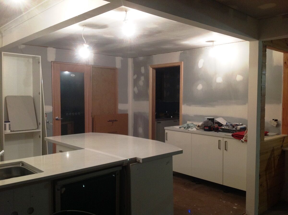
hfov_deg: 52.7
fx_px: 291
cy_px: 108
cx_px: 144
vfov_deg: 40.6
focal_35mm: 35
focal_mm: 4.28
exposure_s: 1/15
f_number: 2.4
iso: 100
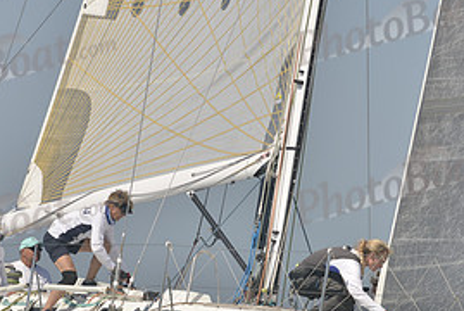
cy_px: 295
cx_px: 207
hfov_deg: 4.8
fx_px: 5561
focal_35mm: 431
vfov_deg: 3.2
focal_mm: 200
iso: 280
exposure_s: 1/1000
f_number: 8
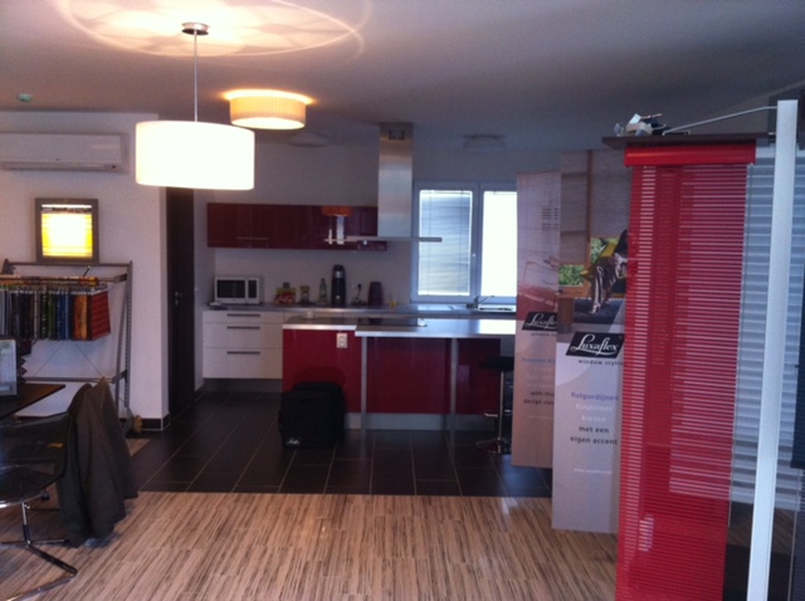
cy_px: 300
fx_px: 813
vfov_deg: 40.6
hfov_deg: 52.7
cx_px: 402
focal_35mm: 35
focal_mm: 3.85
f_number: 2.8
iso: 200
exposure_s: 1/15
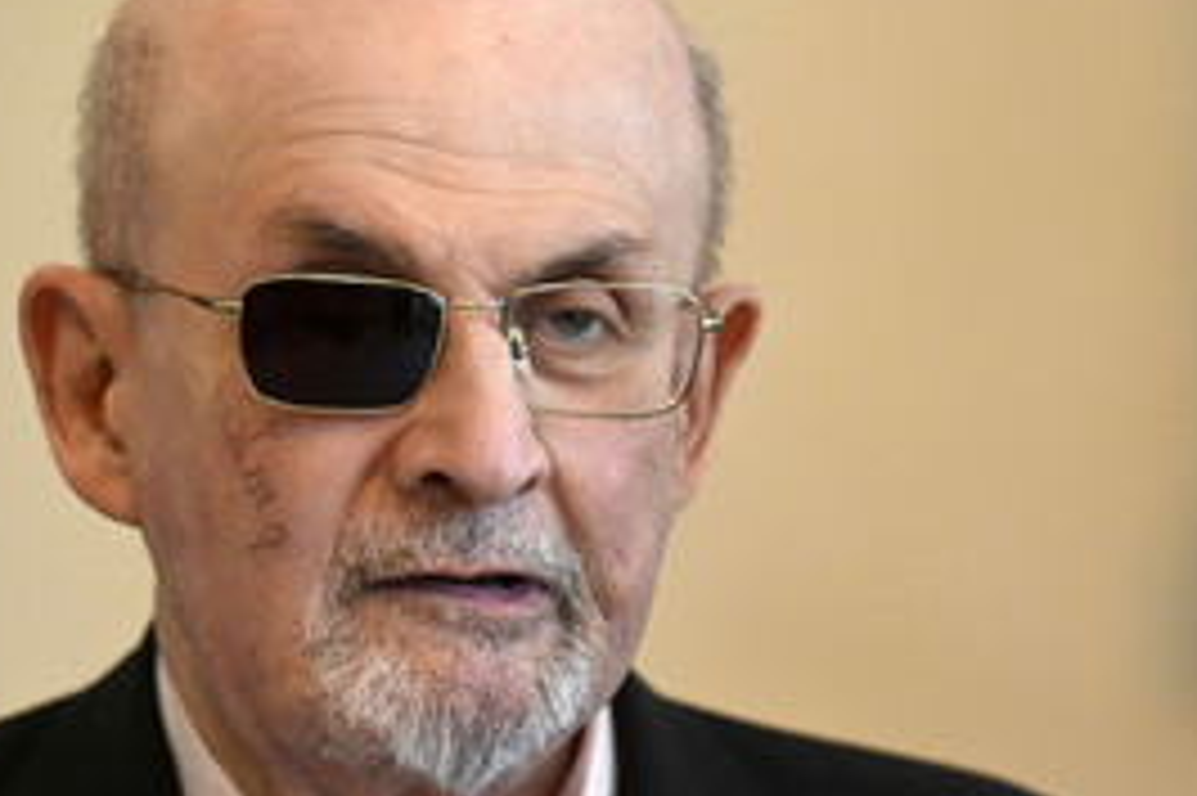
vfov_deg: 4.6
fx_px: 9869
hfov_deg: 6.9
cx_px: 443
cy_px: 468
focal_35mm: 297
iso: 4000
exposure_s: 1/1250
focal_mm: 175
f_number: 2.8
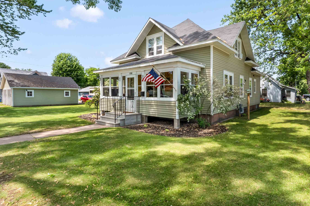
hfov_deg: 86.6
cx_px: 172
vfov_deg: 64.5
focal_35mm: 19
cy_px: 97
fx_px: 164
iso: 1000
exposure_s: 1/30
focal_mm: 14
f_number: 22
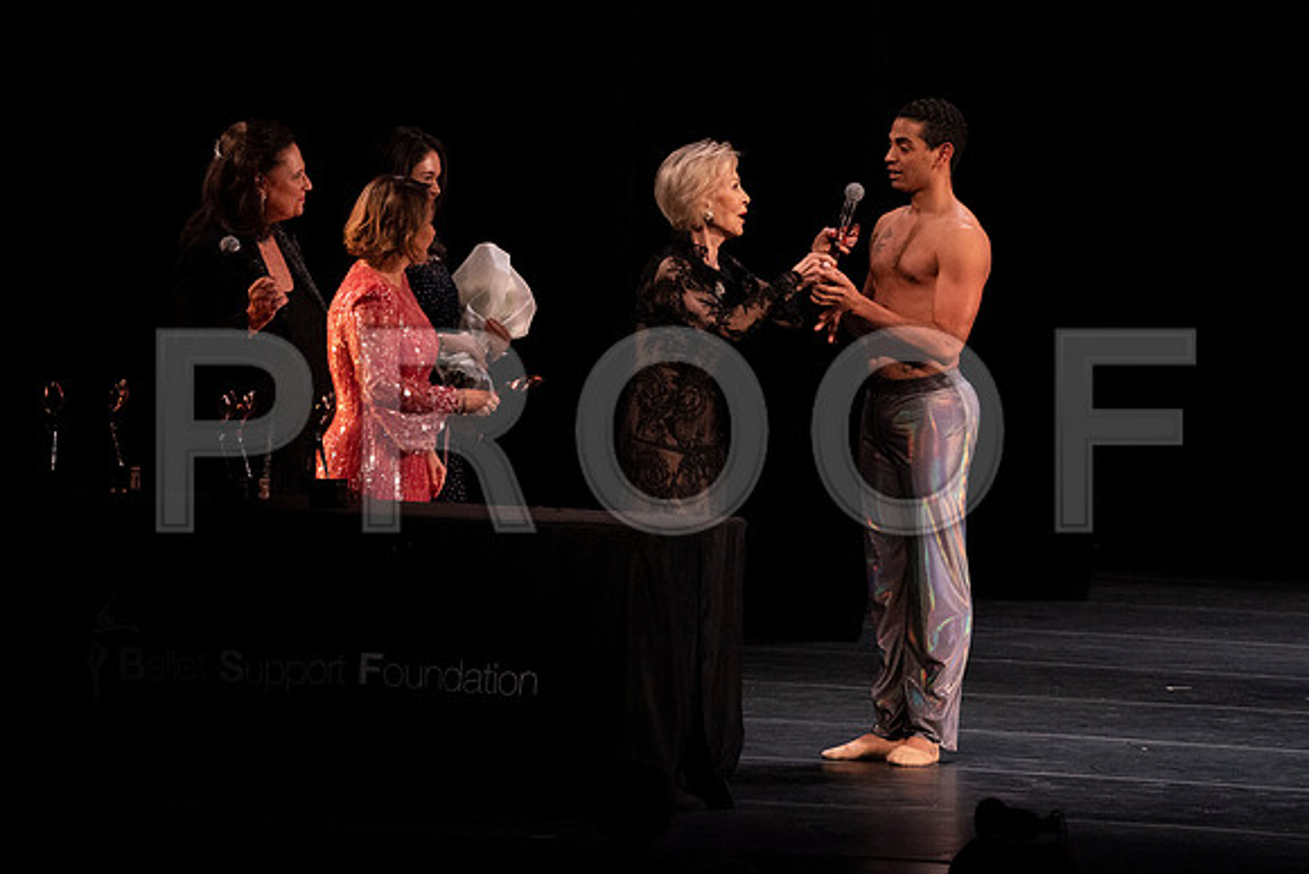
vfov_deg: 3.7
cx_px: 654
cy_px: 437
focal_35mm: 376
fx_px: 13674
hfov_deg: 5.5
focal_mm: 376
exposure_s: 1/320
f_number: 10
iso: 12800
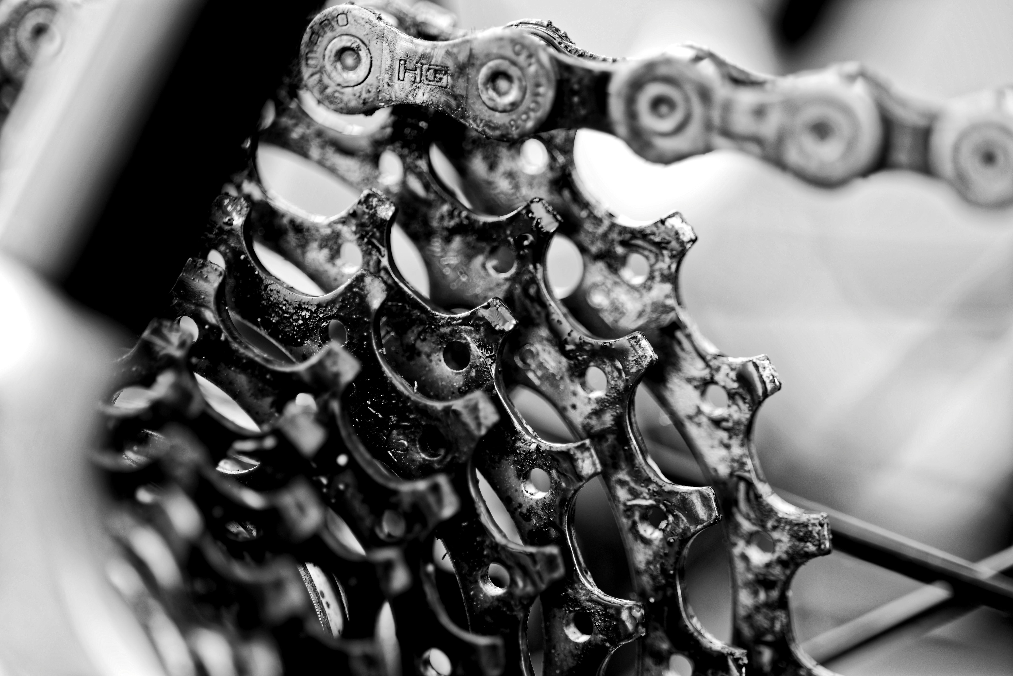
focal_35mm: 150
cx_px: 506
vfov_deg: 9.2
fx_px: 4222
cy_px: 338
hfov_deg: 13.7
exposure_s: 1/100
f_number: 4.2
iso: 100
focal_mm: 150
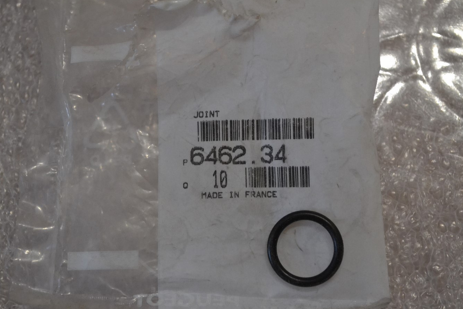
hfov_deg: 29.4
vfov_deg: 19.9
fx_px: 881
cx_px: 234
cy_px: 155
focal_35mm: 69
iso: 2500
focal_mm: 45
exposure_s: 1/60
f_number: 5.3
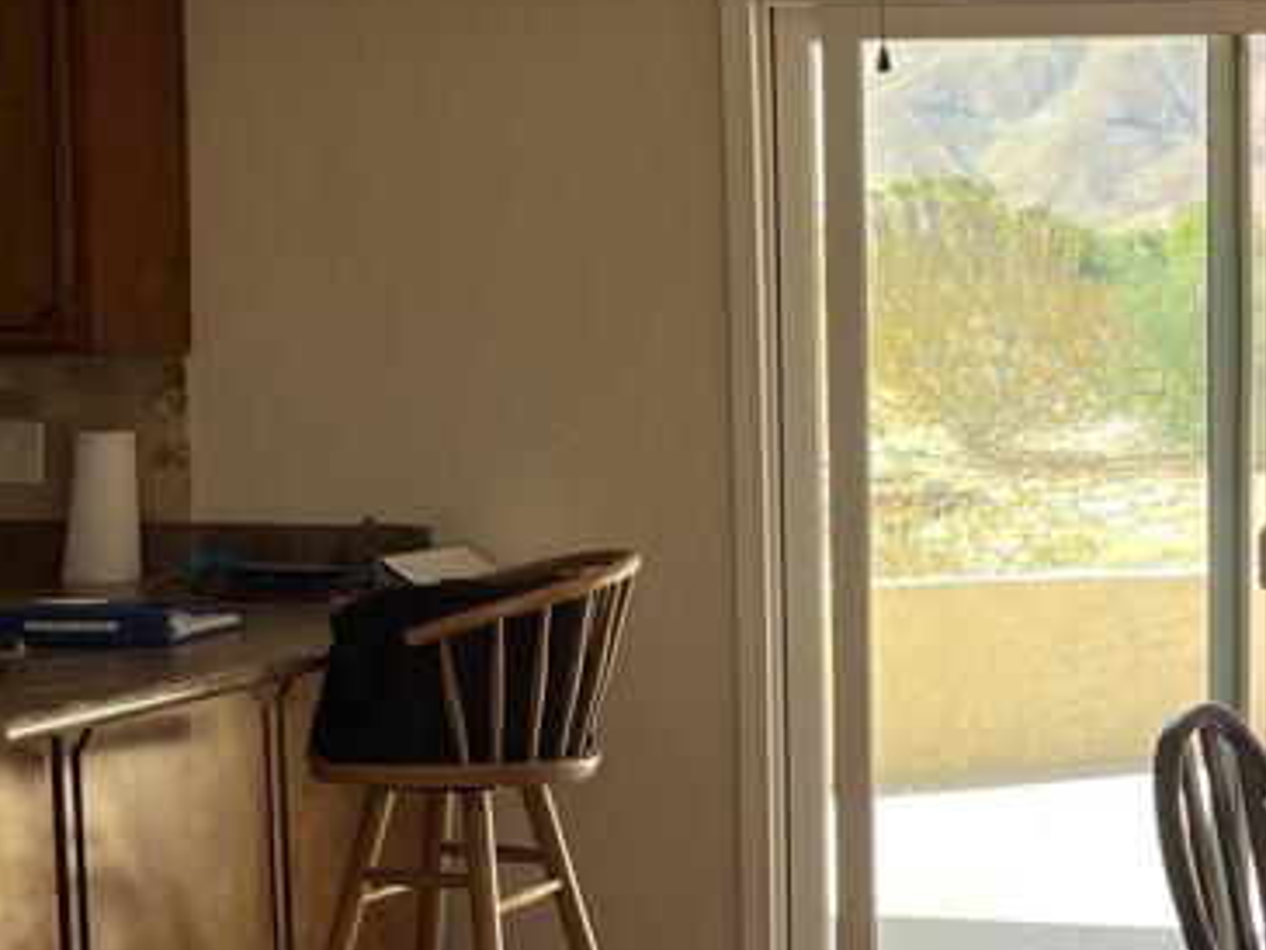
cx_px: 1217
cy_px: 534
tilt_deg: -5.7
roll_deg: -0.2
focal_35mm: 73
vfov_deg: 20.2
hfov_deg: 25.5
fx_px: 2671
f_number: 1.5
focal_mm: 5.7
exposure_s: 1/164
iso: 40
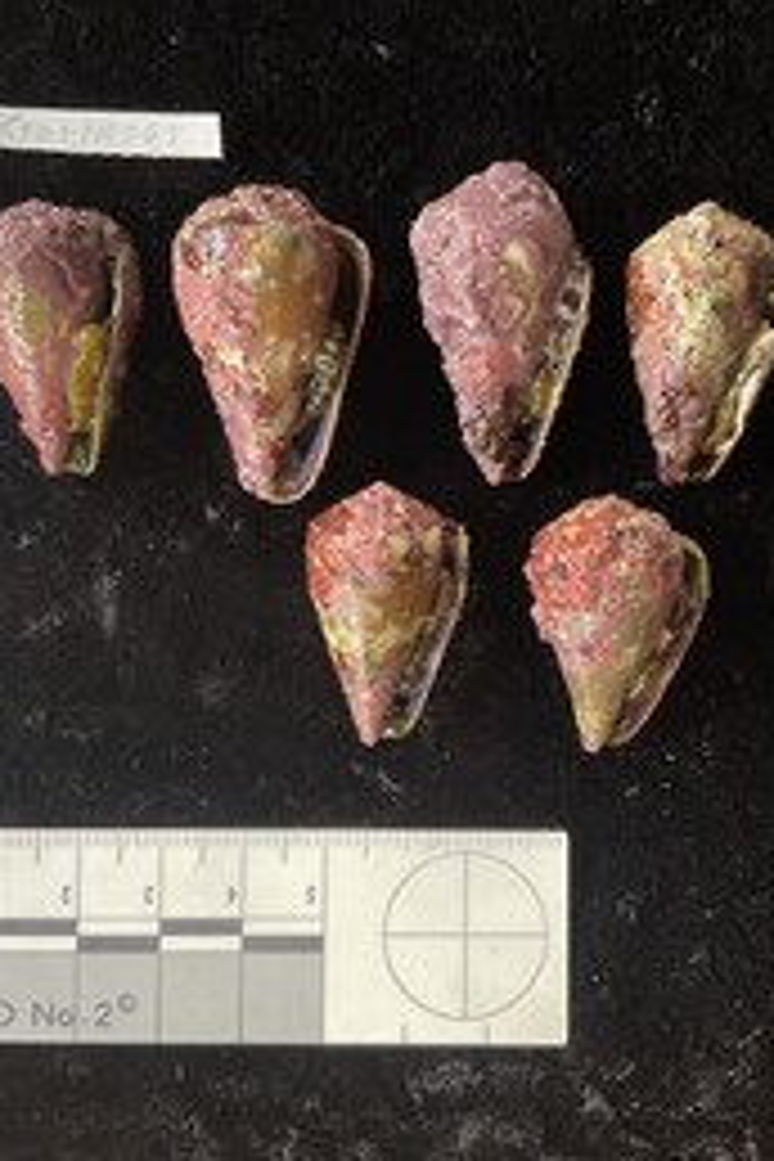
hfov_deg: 32.5
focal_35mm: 41
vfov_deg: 47.4
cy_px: 574
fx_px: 1322
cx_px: 464
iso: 125
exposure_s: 1/60
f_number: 1.8
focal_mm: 3
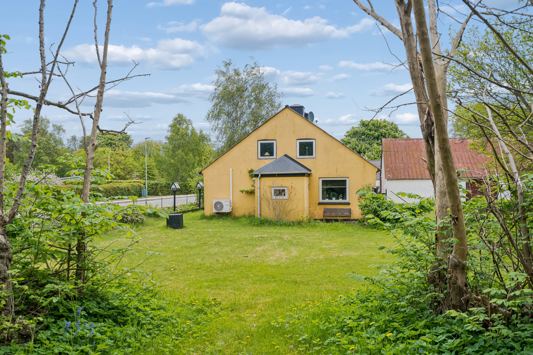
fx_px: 518
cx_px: 266
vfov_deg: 37.9
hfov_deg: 54.4
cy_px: 178
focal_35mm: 35
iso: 200
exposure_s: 1/250
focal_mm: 35
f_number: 5
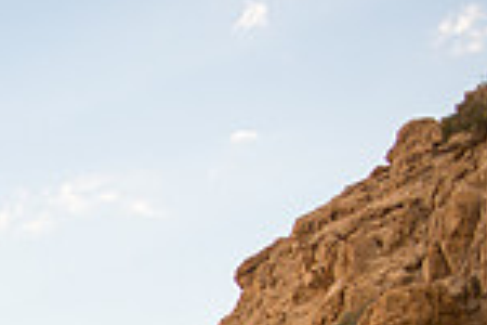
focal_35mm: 112
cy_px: 590
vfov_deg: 11.3
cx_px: -412
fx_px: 1515
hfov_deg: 15.5
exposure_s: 1/1600
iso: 200
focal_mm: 29
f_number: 2.8
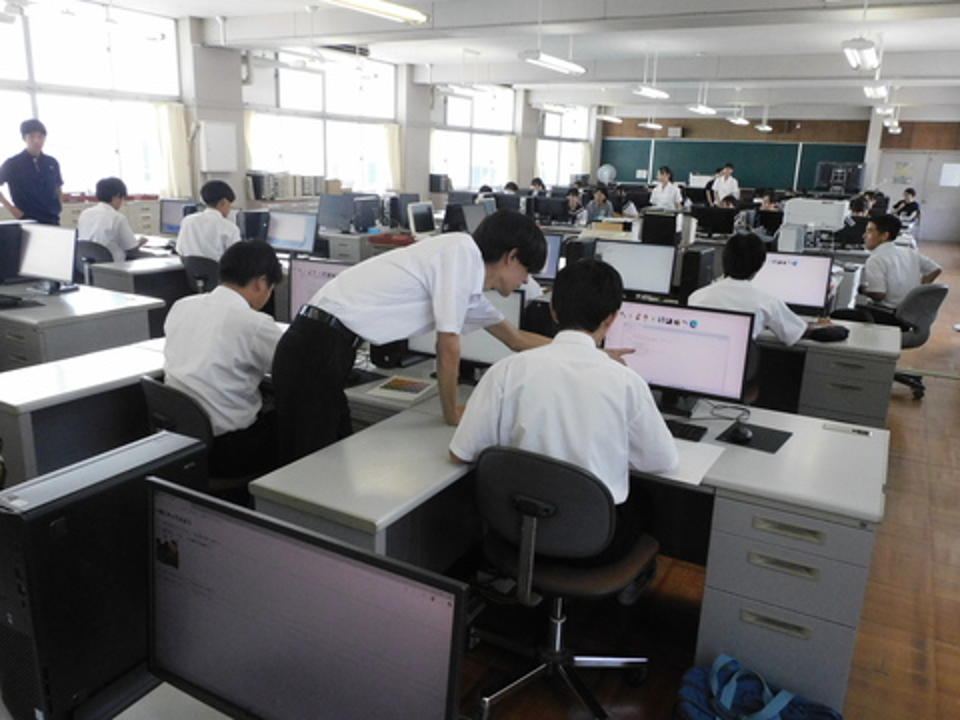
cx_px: 480
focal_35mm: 28
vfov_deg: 49.7
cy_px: 360
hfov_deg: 63.4
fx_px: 777
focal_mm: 5
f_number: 3.5
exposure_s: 1/250
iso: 800
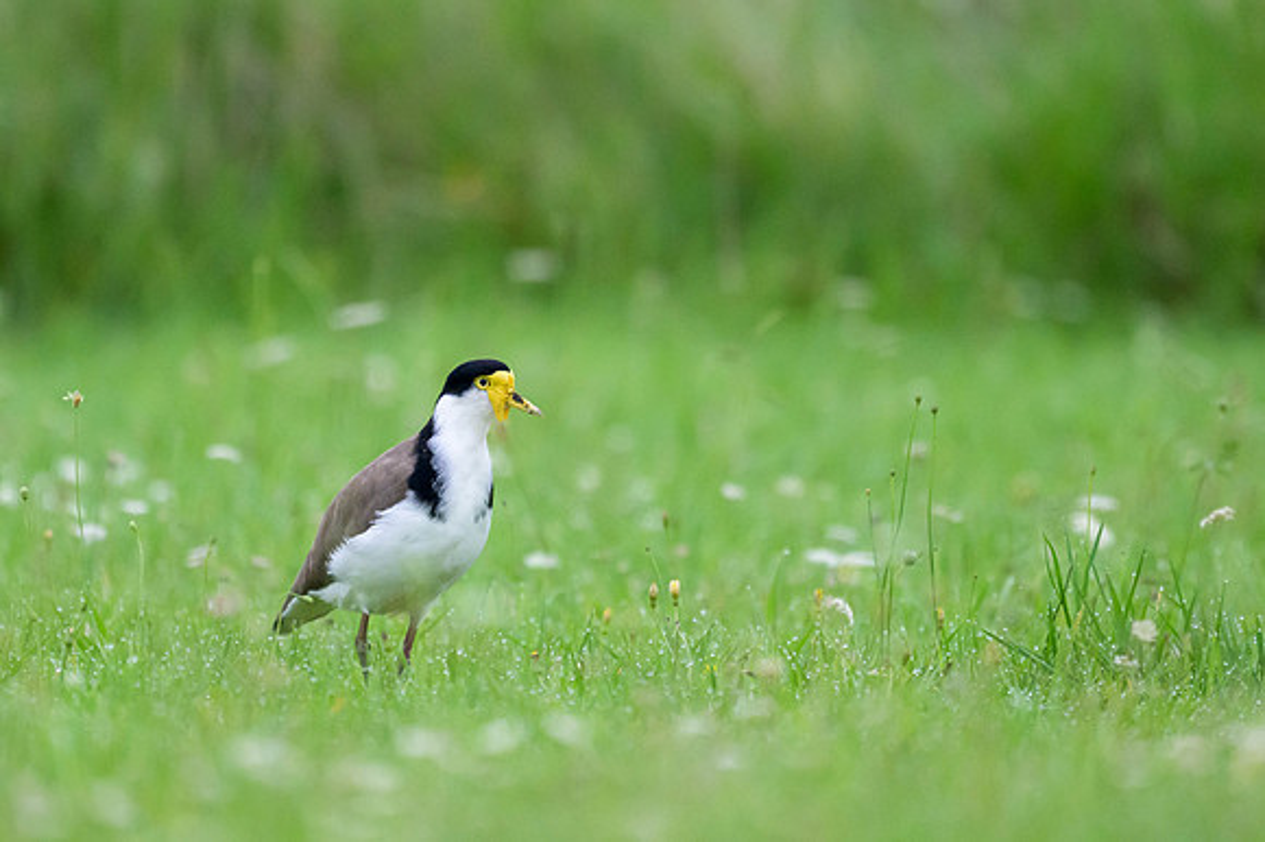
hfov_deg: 2.0
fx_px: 37099
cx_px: 551
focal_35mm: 1056
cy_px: 323
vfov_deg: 1.3
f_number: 4
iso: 1800
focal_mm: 560
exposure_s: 1/250
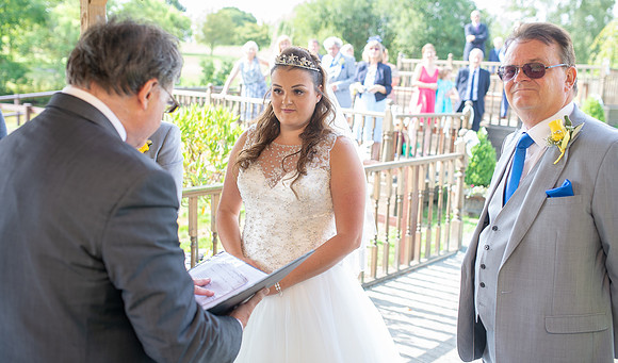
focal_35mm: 36
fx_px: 601
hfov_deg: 54.4
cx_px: 309
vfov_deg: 33.6
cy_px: 157
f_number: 2.8
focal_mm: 35
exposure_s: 1/125
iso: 100
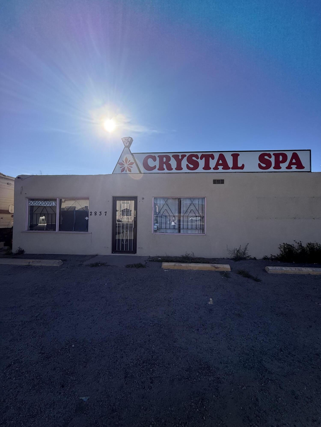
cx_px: 160
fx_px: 173
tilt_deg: +3.7
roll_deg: -0.9
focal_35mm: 14
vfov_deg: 102.1
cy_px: 214
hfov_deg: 85.7
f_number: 2.2
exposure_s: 1/3891
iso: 80
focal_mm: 2.22
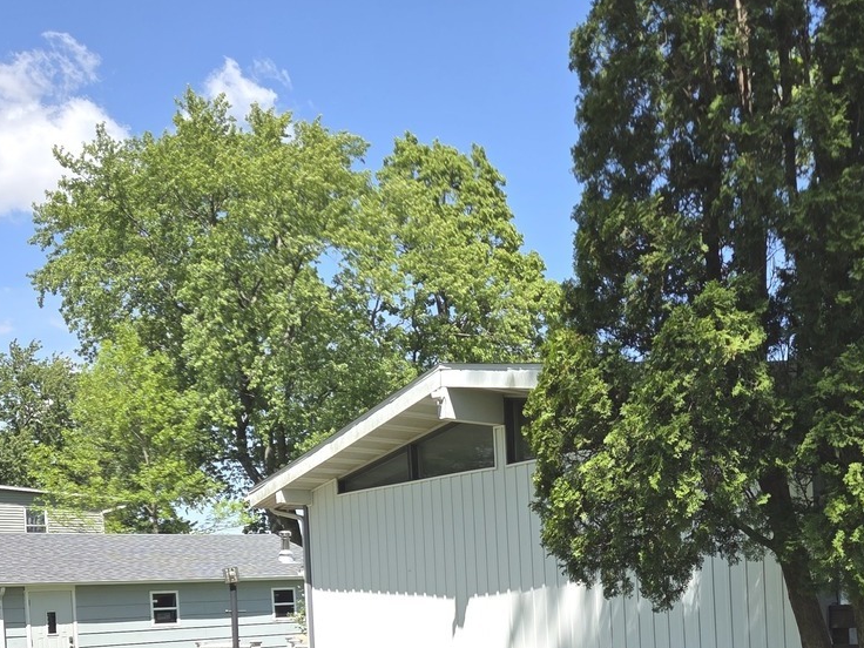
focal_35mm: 45
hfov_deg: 41.4
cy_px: 623
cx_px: 595
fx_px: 1123
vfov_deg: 30.3
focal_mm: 5.4
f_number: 1.8
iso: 80
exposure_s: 1/3291
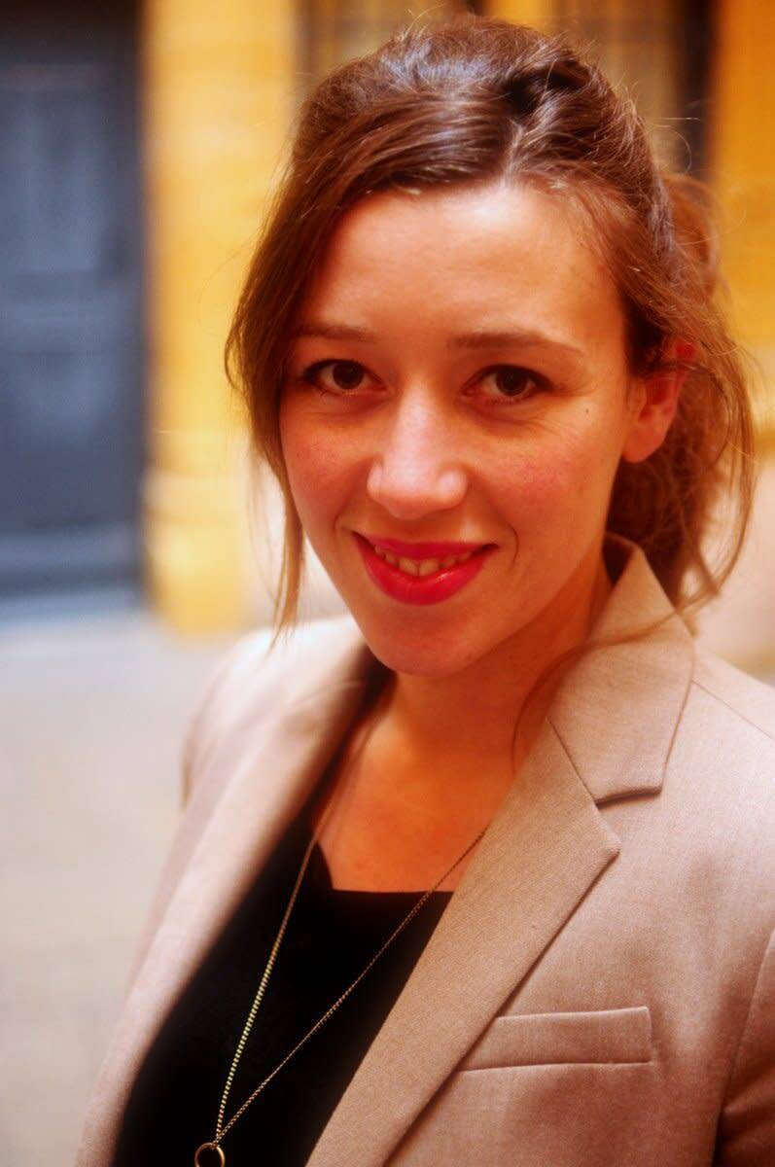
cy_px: 584
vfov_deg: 37.9
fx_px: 1700
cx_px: 388
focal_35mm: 52
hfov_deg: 25.7
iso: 640
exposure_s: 1/80
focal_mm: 35
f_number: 1.8
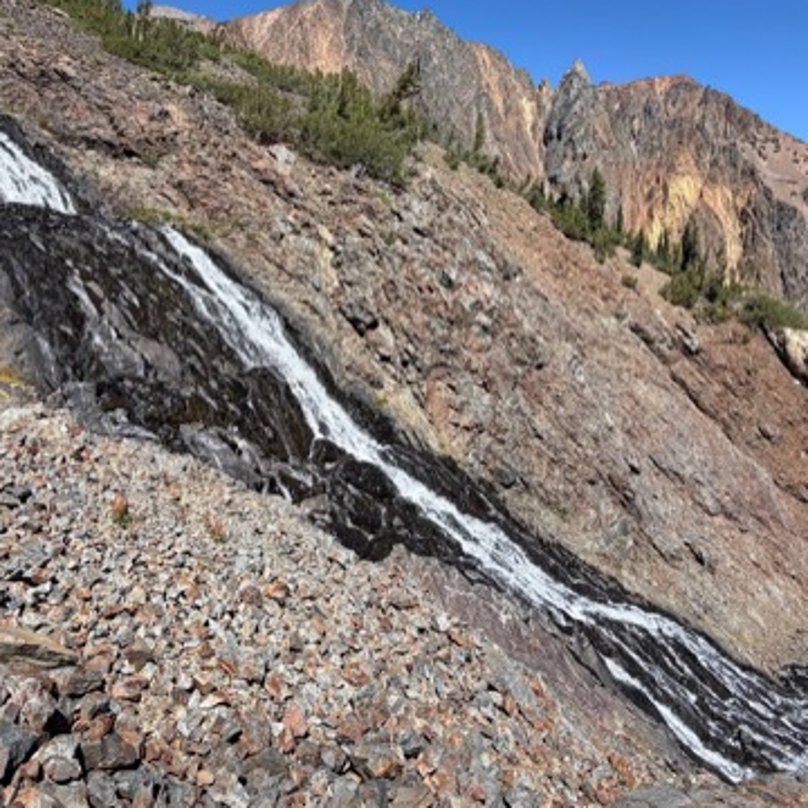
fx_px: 581
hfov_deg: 69.6
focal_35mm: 22
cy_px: 310
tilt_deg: -6.2
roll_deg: -3.5
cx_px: 386
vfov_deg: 68.7
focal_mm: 2.22
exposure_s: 1/770
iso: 25
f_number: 2.2
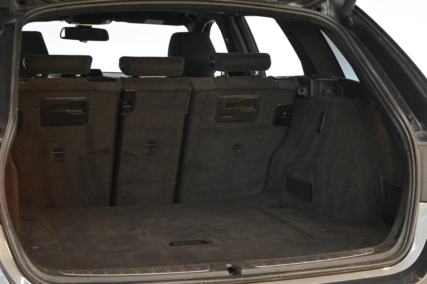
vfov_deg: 20.2
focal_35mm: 68
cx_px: 214
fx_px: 801
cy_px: 142
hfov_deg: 29.9
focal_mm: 45
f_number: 6
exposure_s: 1/80
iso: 11400
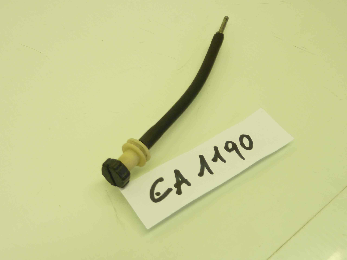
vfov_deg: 37.7
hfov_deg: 49.0
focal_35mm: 38
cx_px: 174
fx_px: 381
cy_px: 130
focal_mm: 4.4
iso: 80
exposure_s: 1/40
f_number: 3.3
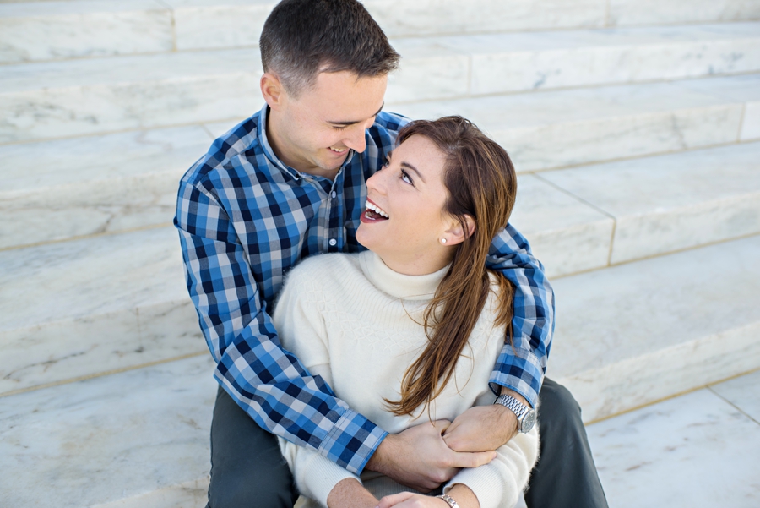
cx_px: 380
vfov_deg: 37.9
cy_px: 254
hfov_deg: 54.4
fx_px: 739
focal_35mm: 35
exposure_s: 1/400
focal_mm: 35
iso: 200
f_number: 2.8
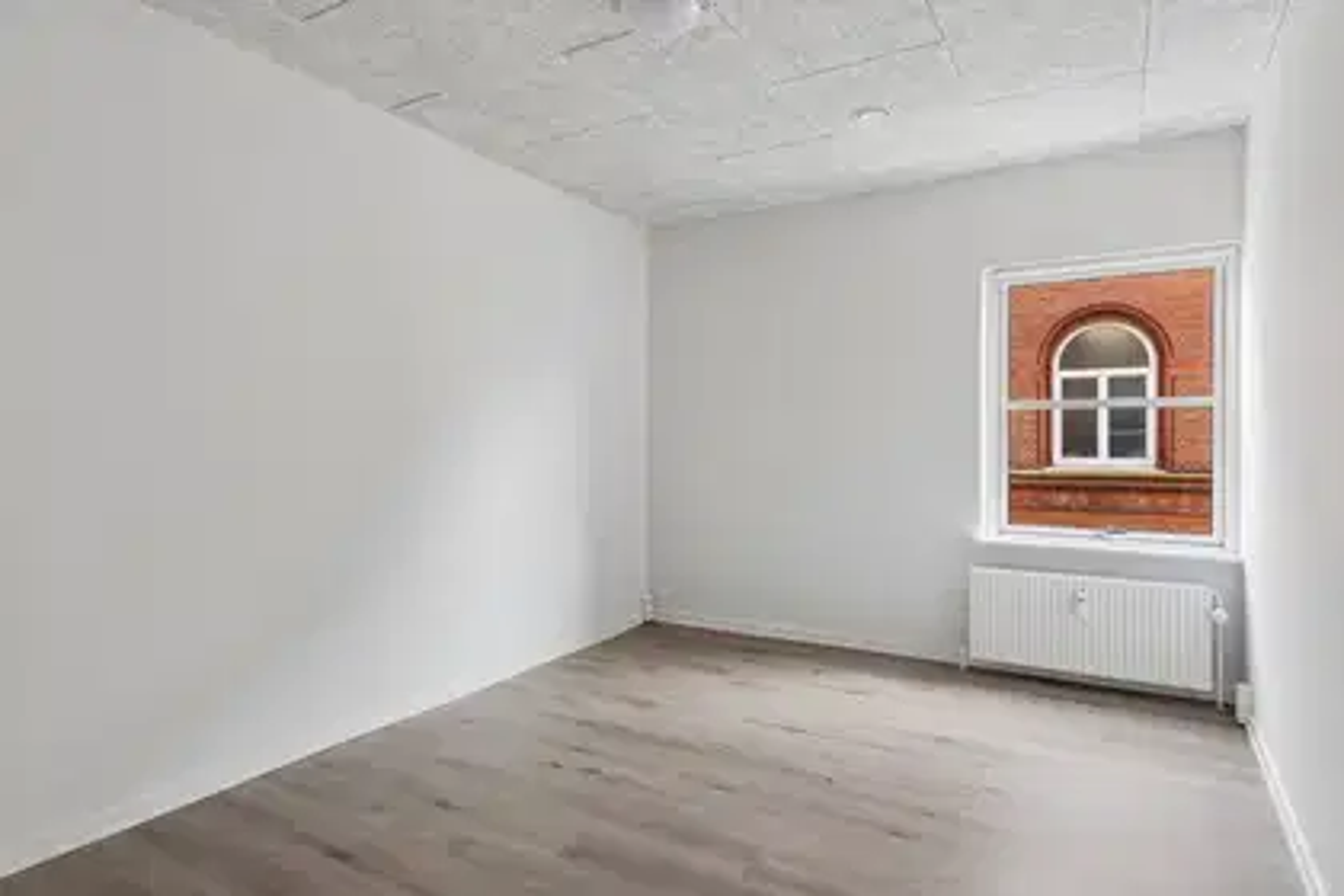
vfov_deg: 63.2
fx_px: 728
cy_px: 448
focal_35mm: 20
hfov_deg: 85.4
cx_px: 672
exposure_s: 1/15
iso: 200
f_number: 8
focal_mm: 13
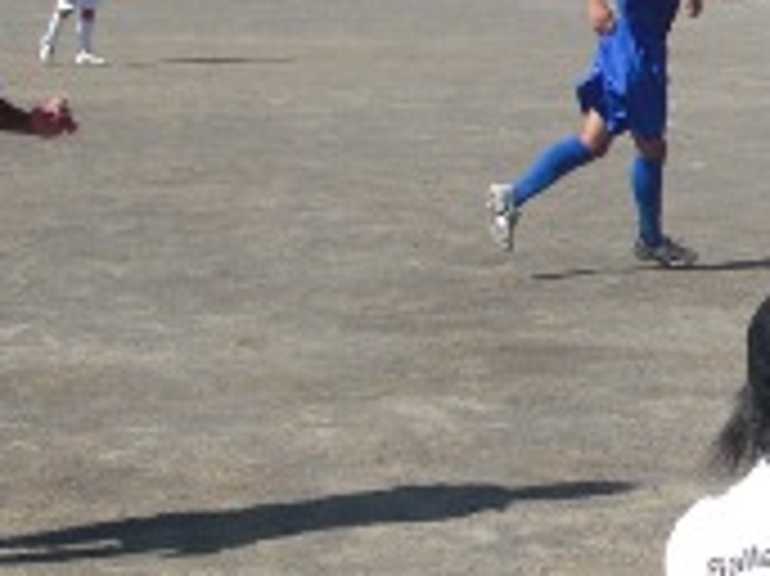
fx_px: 3001
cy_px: 18
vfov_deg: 10.9
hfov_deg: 13.7
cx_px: 1166
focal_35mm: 135
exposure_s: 1/400
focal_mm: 6.3
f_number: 7.9
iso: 100
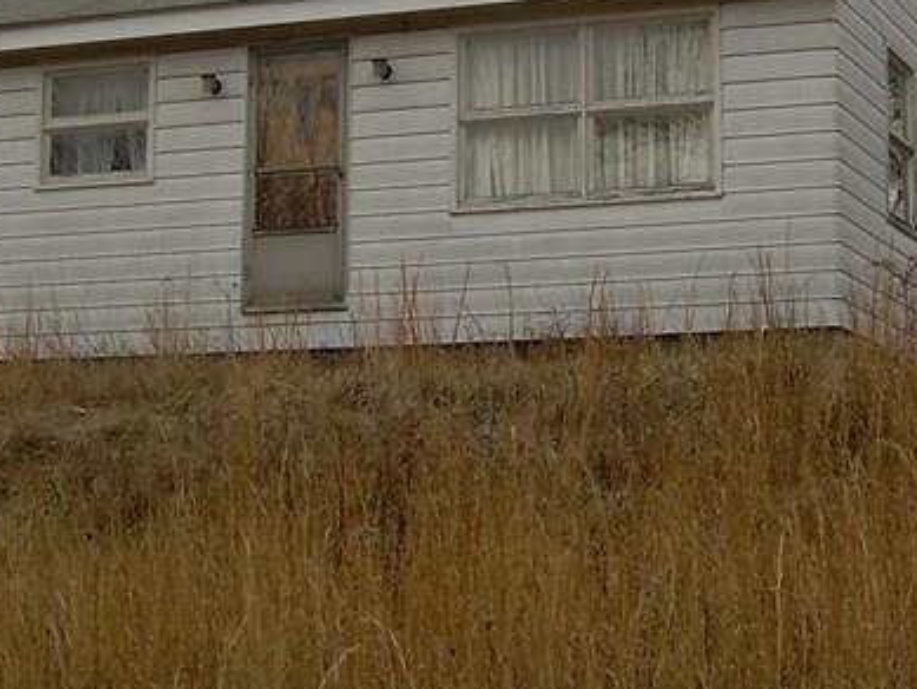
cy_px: 139
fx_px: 2650
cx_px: 455
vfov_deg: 14.7
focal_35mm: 100
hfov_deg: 19.6
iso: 50
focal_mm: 6.3
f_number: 2.8
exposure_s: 1/229
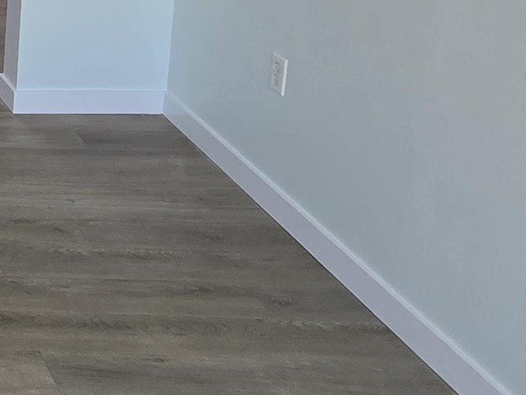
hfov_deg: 22.9
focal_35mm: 56
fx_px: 851
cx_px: -372
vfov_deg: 22.7
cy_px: -145
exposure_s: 1/135
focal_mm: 2.2
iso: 50
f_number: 2.2
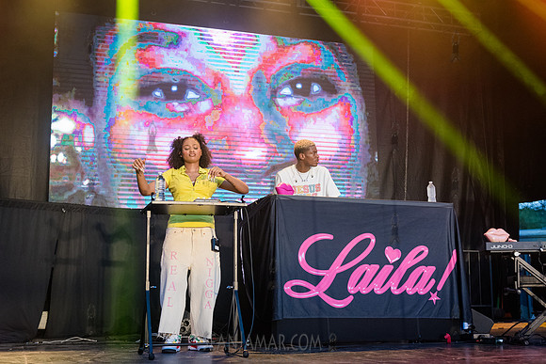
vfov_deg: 28.0
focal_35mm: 48
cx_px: 273
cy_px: 182
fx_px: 731
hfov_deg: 41.0
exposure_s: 1/640
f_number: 3.5
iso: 4000
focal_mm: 48
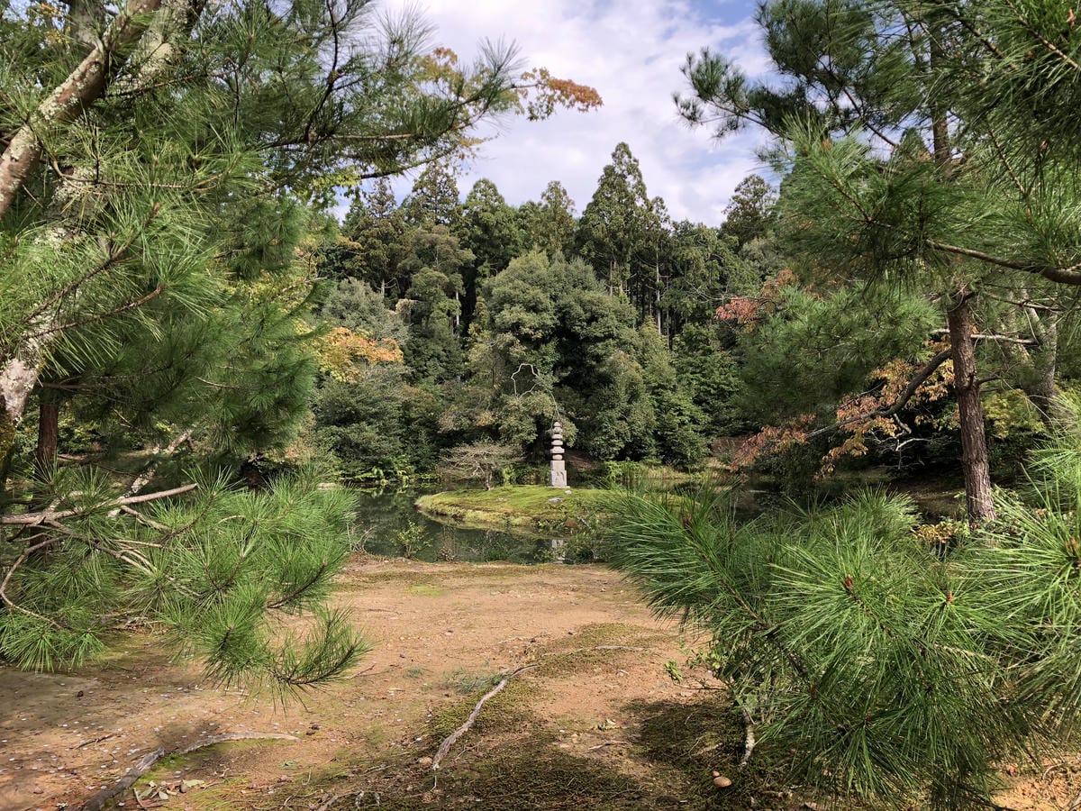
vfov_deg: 48.2
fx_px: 906
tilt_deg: +0.4
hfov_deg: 61.7
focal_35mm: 29
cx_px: 540
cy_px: 406
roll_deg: -0.5
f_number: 1.8
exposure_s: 1/372
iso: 20
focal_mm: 3.99
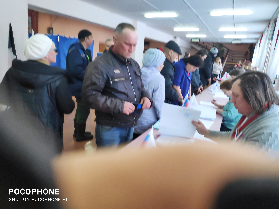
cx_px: 140
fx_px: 161
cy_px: 104
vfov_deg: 66.0
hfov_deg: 81.7
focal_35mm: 20
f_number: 1.9
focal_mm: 3.94
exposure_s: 1/100
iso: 248
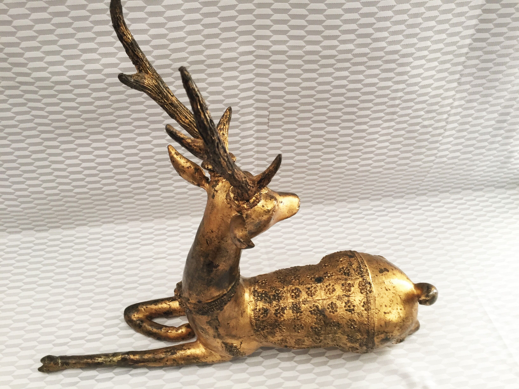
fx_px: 435
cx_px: 260
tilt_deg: -42.6
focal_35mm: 29
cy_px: 194
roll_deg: -1.6
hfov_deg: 61.7
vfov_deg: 48.2
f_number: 2.2
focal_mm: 4.15
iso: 100
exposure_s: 1/33
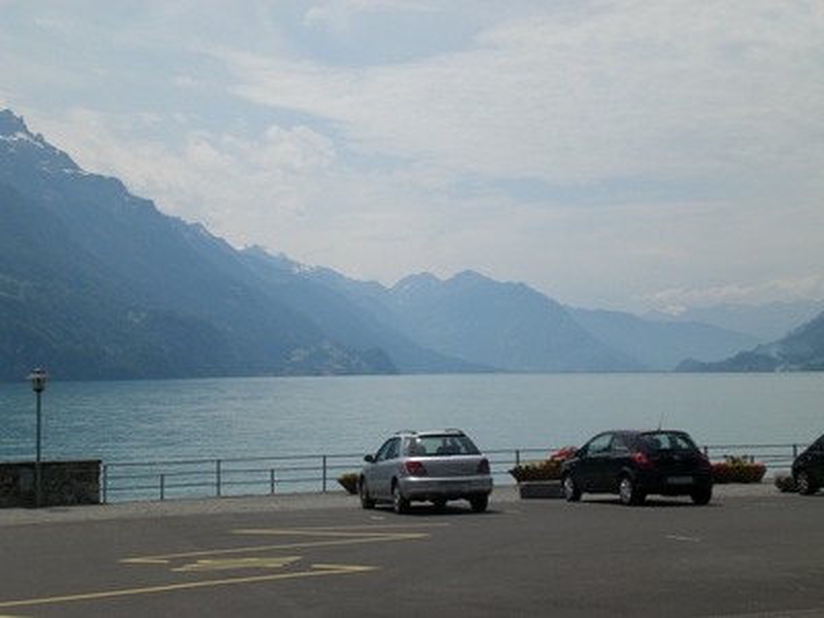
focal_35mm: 63
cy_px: 309
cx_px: 412
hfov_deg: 30.7
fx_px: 1500
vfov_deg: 23.3
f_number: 5.7
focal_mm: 10.4
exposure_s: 1/800
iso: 50
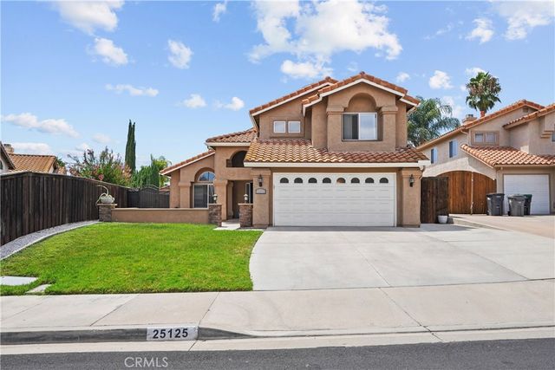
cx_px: 278
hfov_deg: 73.7
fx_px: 370
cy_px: 185
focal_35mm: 24
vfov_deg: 53.2
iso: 100
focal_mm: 24
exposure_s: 1/125
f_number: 8
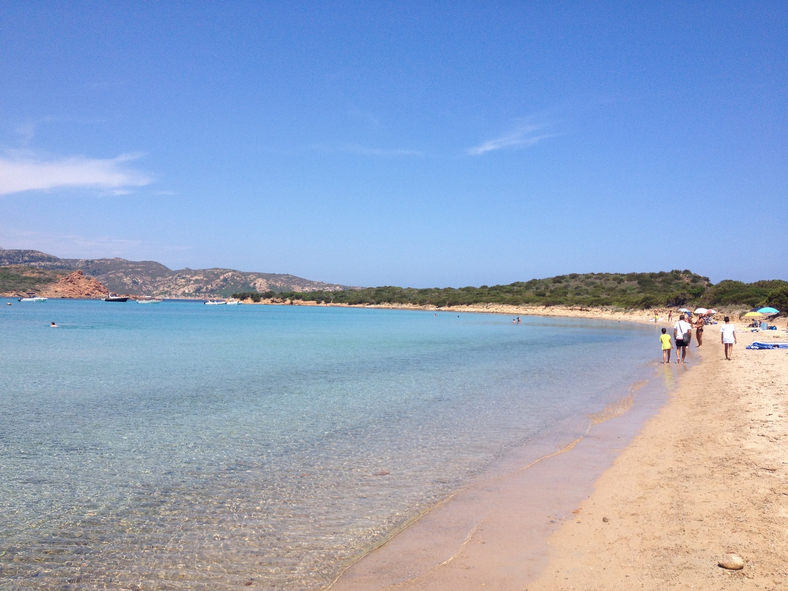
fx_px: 797
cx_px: 394
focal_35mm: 35
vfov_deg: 40.7
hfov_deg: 52.6
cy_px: 296
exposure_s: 1/2045
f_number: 2.4
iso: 50
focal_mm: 4.28
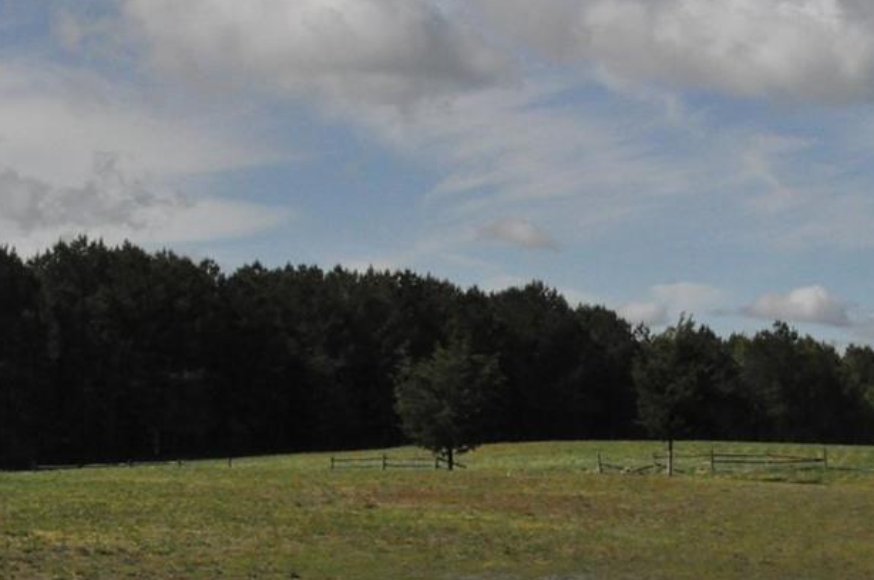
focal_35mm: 80
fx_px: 1939
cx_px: 528
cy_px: 383
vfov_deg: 17.0
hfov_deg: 25.4
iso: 3200
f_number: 22
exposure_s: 1/500
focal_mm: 32
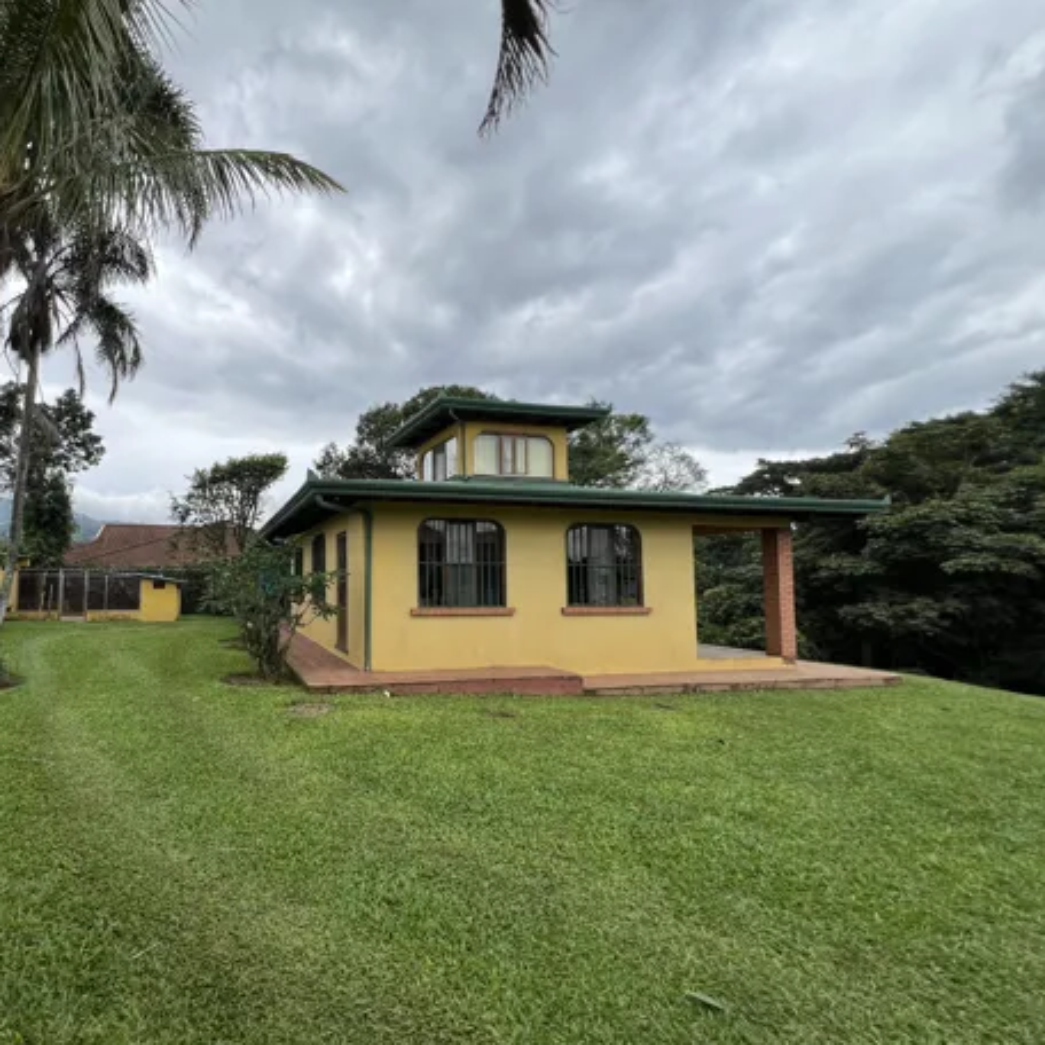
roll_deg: -0.5
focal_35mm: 16
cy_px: 543
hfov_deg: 84.5
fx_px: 546
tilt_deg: +3.6
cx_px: 352
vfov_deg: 87.4
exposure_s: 1/1024
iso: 32
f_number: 1.8
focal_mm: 1.57
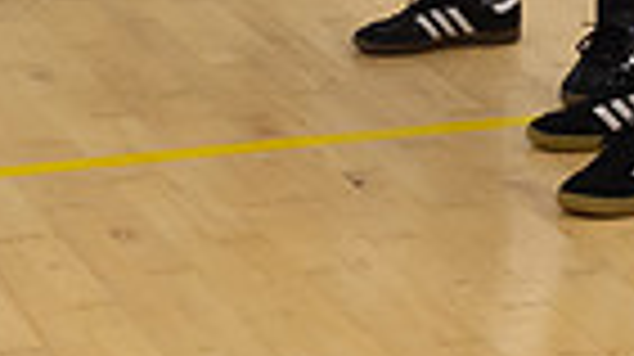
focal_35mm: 198
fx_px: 3325
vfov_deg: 5.9
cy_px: -442
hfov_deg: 10.9
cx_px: 423
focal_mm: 46
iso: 900
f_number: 4
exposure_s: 1/320
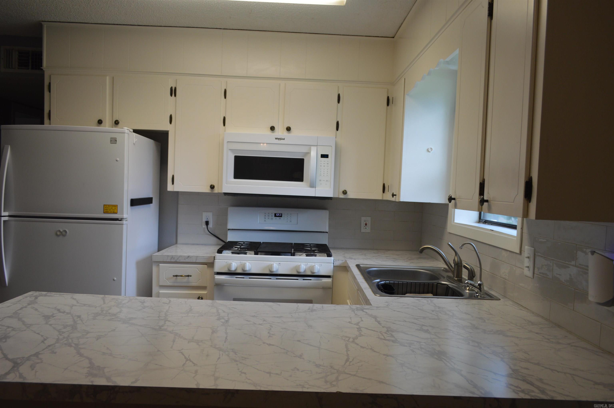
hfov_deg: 67.4
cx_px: 307
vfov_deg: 47.8
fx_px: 460
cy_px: 204
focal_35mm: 27
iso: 400
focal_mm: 18
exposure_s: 1/125
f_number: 5.6
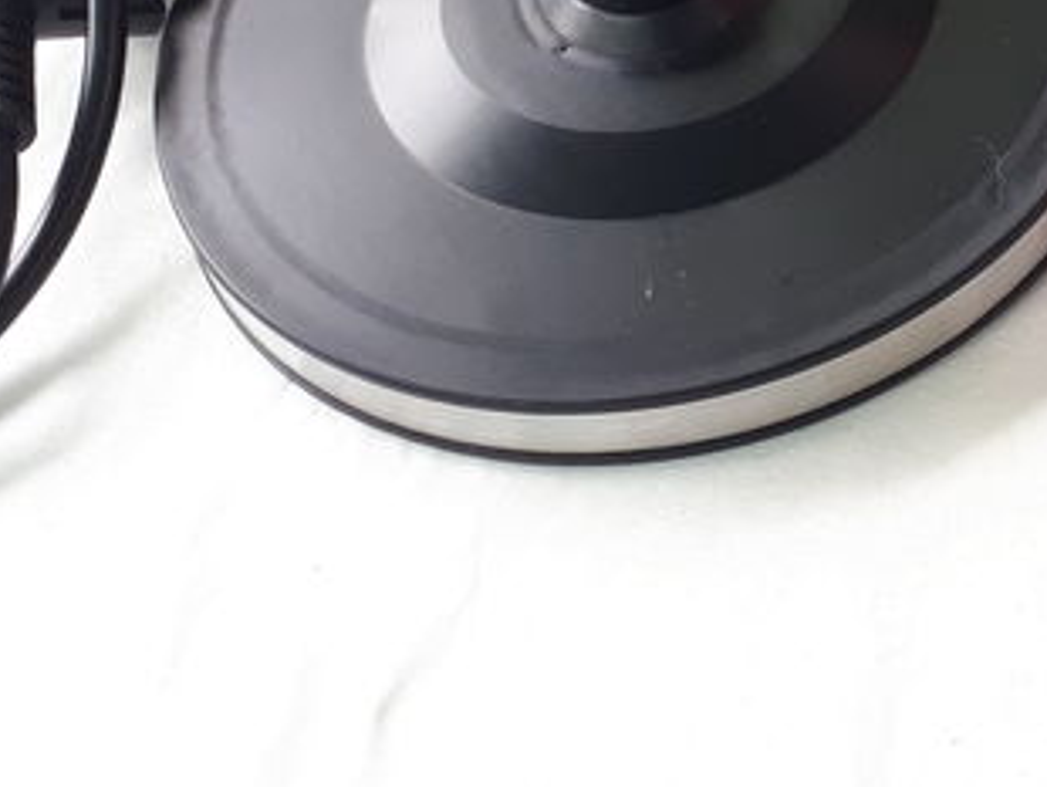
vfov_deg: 16.5
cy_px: -64
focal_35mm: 87
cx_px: 1185
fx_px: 2633
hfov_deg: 21.2
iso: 80
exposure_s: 1/100
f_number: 1.9
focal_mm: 3.6
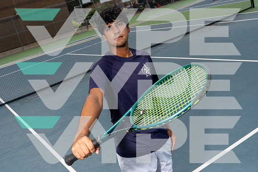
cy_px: 86
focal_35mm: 41
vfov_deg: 32.6
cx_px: 129
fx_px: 294
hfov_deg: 47.4
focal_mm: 41
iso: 100
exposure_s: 1/250
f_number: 8
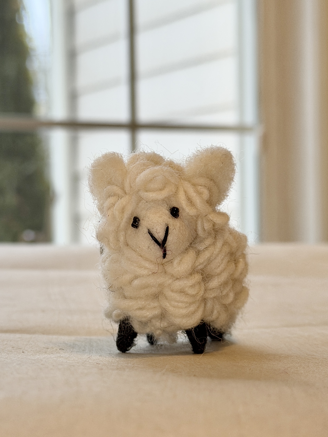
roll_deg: +2.0
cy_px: 218
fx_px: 606
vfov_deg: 39.7
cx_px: 164
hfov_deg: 30.3
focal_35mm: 48
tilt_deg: +0.7
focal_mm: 6.76
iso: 125
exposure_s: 1/203
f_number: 1.78
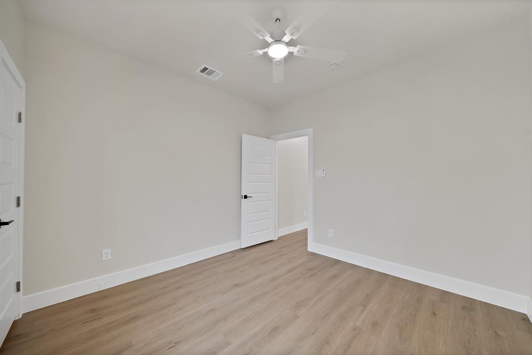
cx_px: 266
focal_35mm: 12
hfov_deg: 112.6
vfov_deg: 90.1
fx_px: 177
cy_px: 178
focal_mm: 12
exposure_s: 1/6
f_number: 9
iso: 640
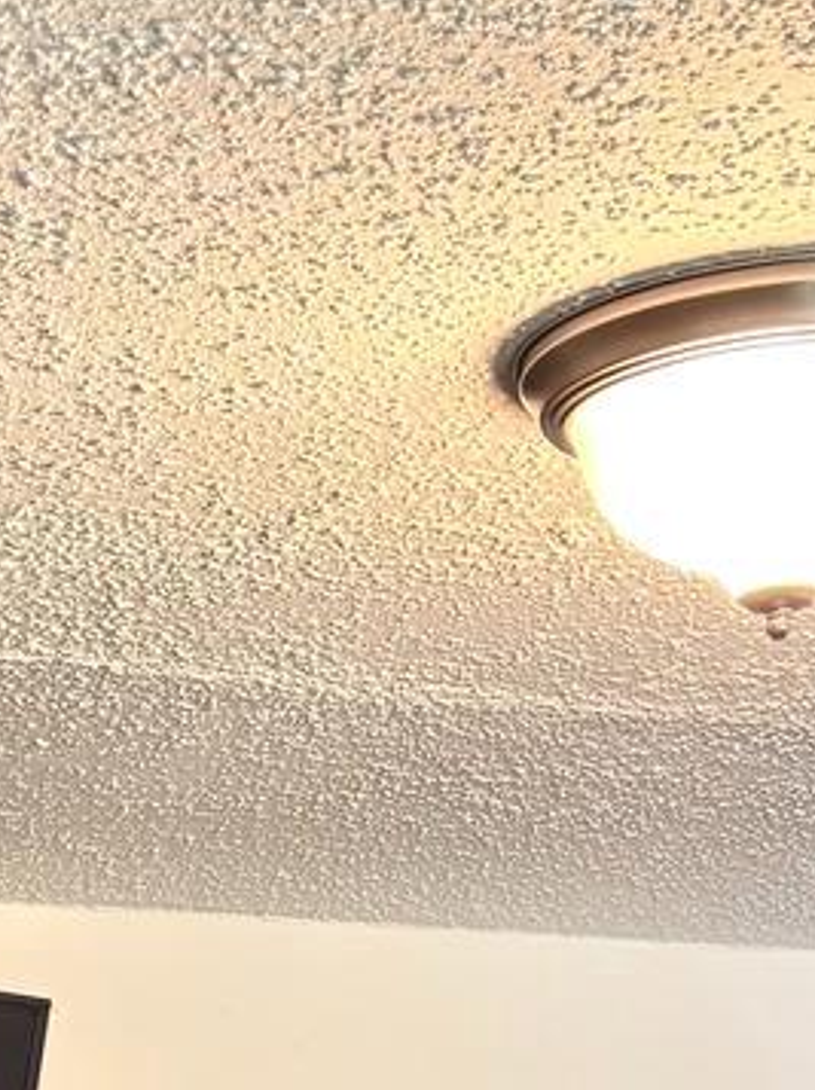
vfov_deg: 15.6
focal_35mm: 112
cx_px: -293
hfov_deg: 12.7
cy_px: 1829
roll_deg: -0.5
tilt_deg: -4.7
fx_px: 3522
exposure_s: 1/60
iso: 200
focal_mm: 5.96
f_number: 1.6
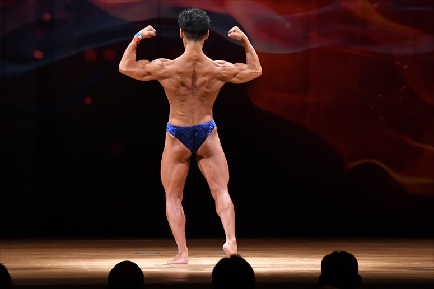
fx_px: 3073
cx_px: 217
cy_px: 144
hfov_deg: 8.1
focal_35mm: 255
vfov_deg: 5.4
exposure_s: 1/400
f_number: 5.6
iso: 4000
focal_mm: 170
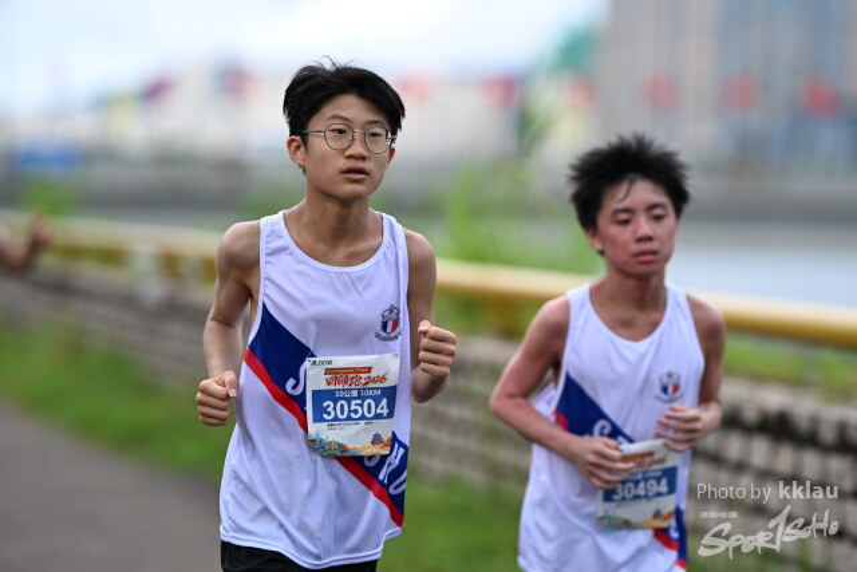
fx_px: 3214
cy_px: 286
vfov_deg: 10.2
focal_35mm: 135
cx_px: 428
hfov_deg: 15.2
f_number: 1.8
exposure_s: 1/2500
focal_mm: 135
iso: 280
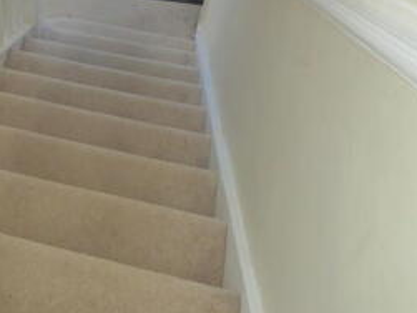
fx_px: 698
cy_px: -12
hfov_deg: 31.5
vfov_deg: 23.9
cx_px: 31
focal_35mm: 58
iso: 125
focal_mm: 4.3
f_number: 3.3
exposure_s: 1/60
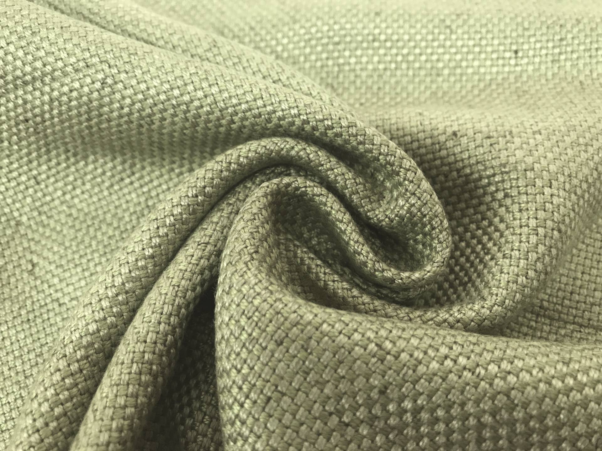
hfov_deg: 63.4
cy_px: 226
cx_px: 301
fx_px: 487
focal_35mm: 28
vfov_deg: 49.7
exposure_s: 1/20
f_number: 1.8
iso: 40
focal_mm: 3.99
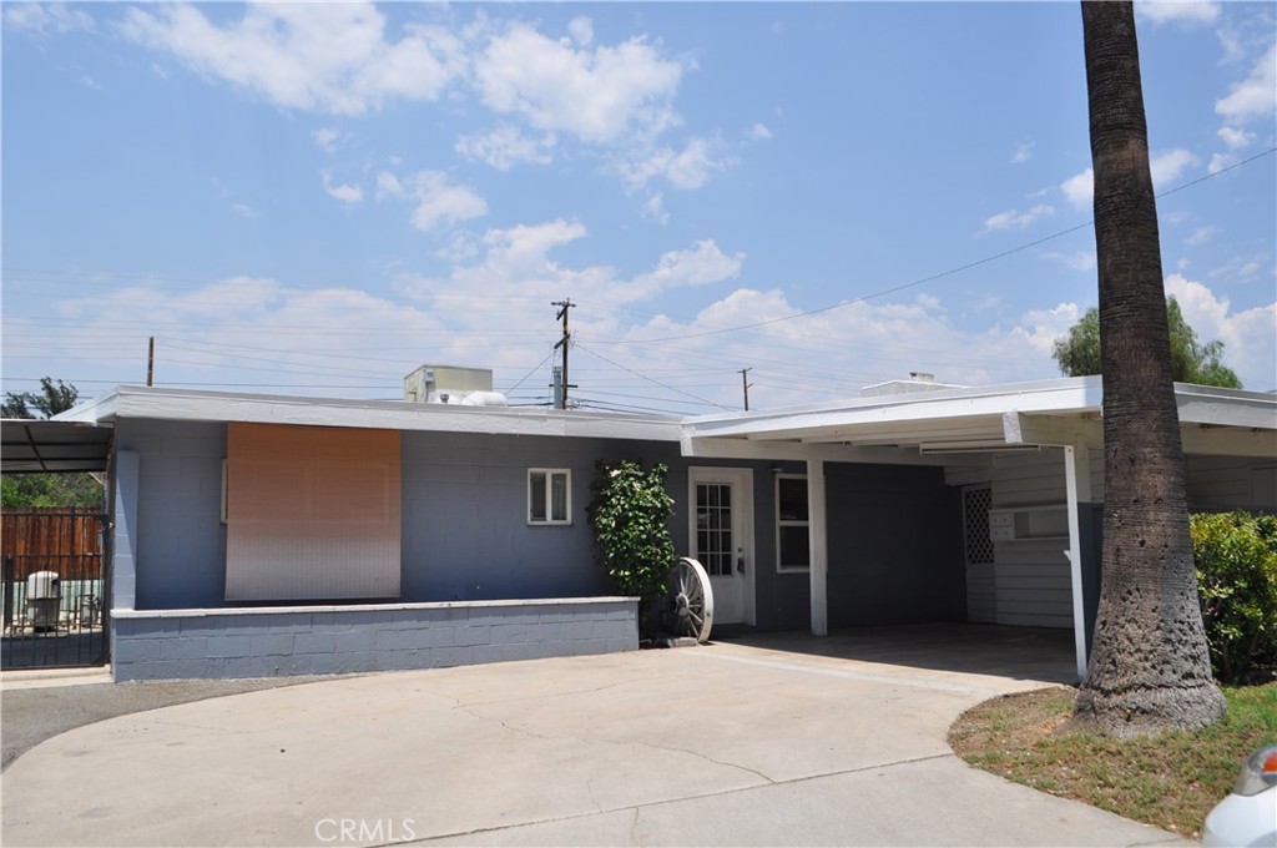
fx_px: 1063
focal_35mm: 30
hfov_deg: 62.0
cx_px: 638
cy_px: 424
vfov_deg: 43.5
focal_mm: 20
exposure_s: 1/400
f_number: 10
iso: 200
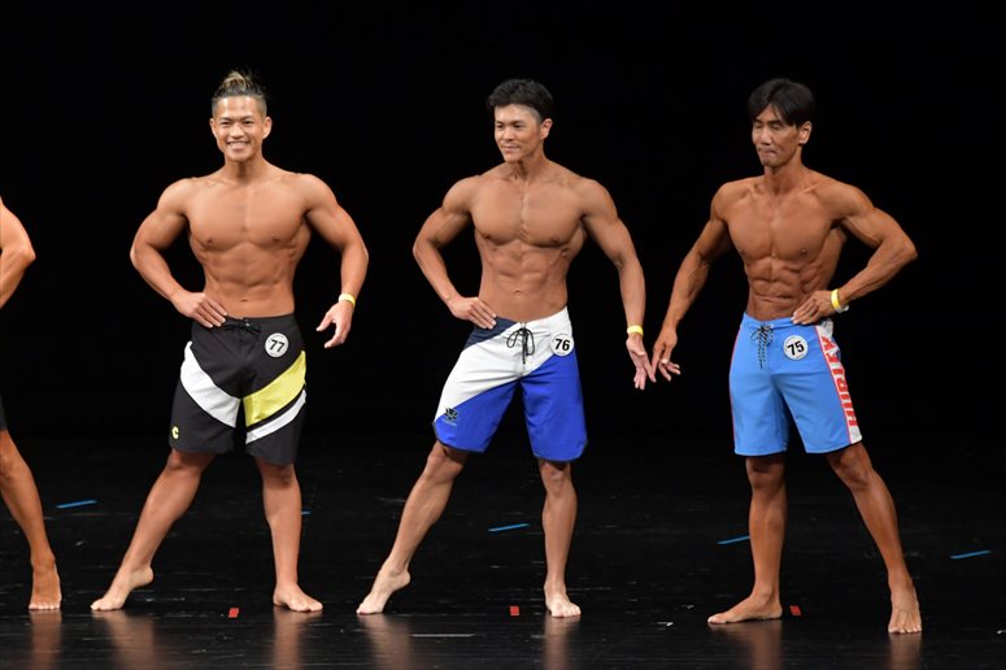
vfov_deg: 5.1
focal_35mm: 270
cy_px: 335
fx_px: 7541
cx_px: 503
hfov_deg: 7.6
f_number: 5.6
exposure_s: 1/400
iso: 3200
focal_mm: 180
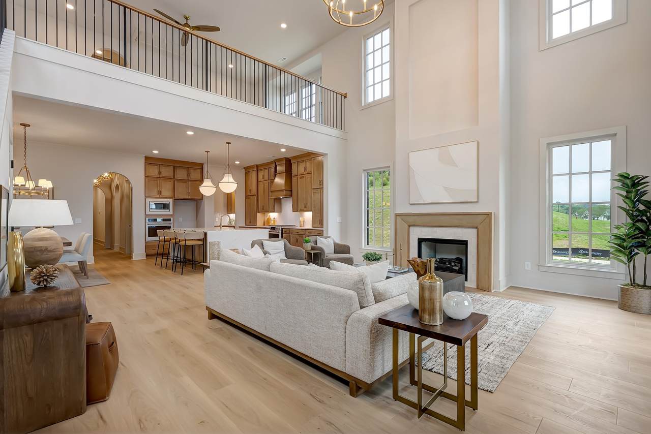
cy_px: 217
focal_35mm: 16
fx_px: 289
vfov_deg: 73.8
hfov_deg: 96.7
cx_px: 326
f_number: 8
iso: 800
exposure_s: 1/60
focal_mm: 16
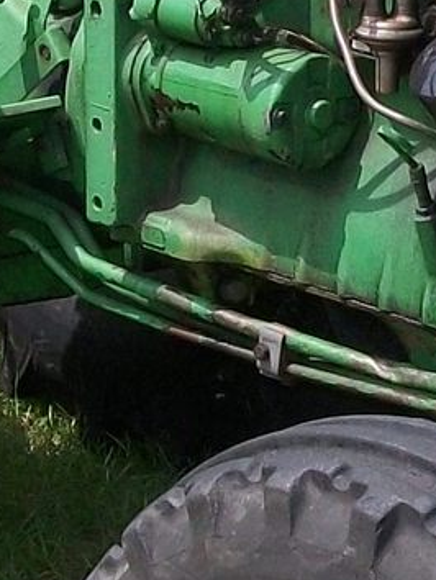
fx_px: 3103
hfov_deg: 8.0
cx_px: 382
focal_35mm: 185
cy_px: 231
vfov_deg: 10.7
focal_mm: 5.7
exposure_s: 1/640
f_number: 2.9
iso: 80
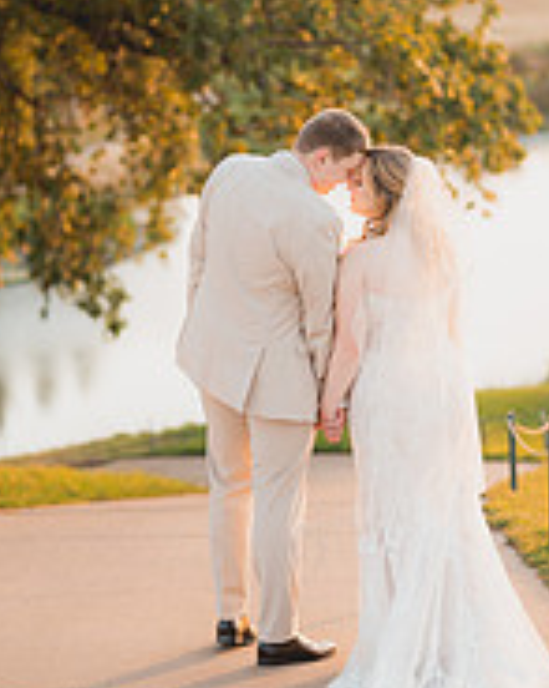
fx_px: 2338
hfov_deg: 13.4
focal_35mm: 115
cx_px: 291
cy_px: 292
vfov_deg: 16.7
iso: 125
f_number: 1.2
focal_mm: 50
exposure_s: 1/500
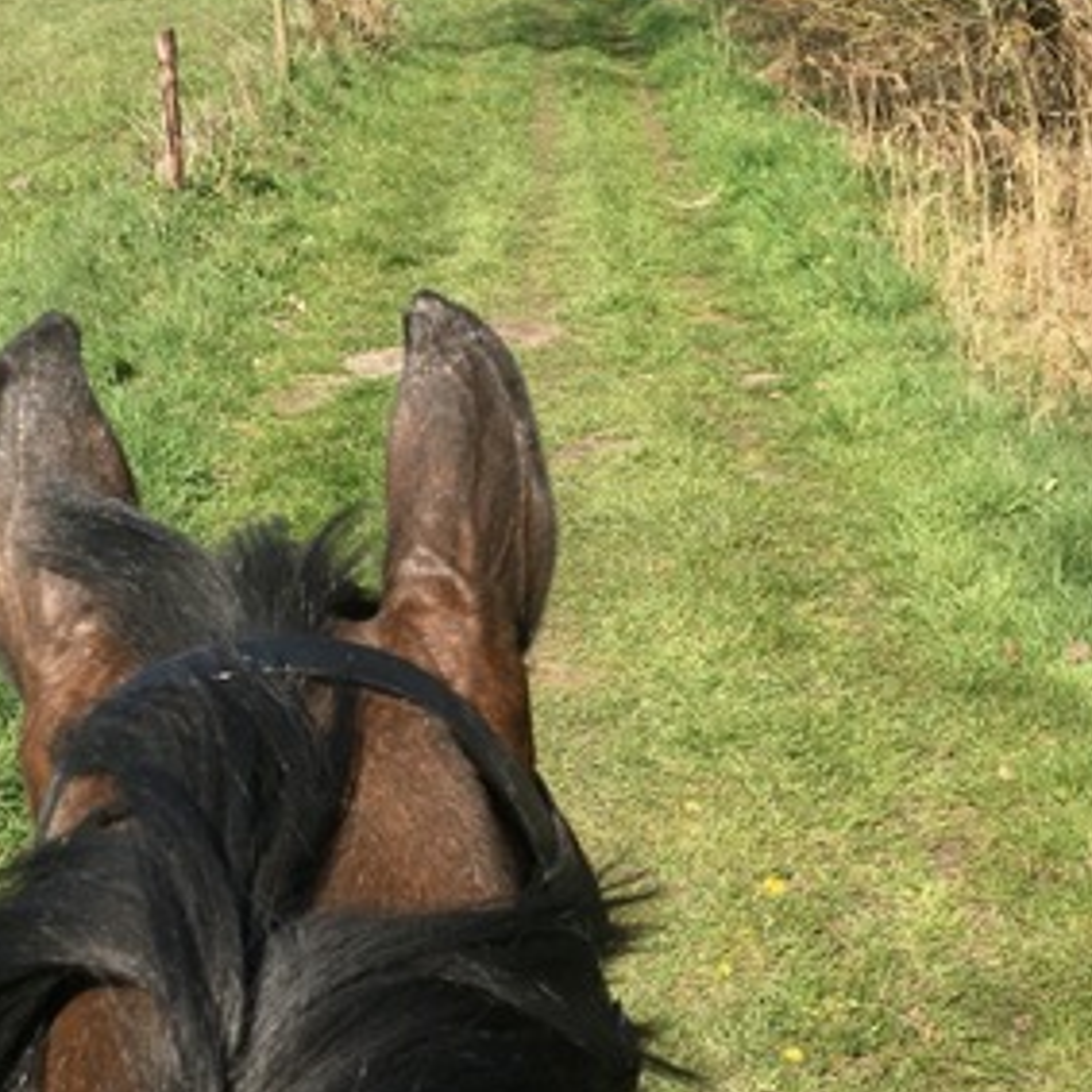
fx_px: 2070
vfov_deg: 29.6
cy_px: 560
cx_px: 521
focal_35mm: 58
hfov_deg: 29.5
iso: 25
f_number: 2.2
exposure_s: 1/1166
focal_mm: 4.15
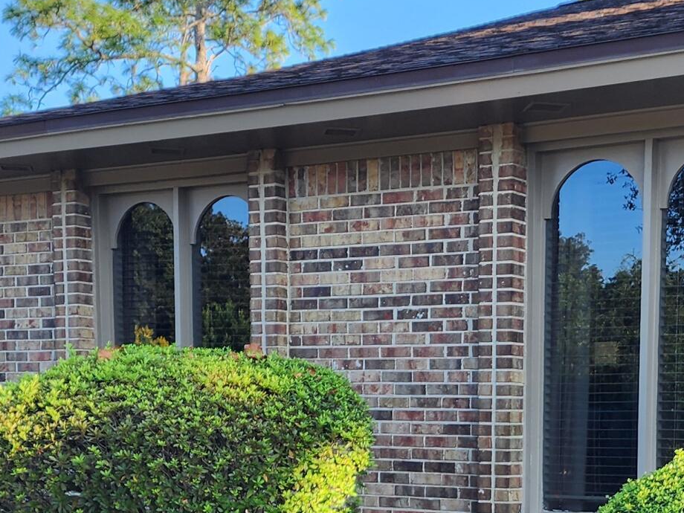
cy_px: 541
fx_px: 1482
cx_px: 497
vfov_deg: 19.0
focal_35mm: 75
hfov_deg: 25.7
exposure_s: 1/192
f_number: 1.8
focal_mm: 6.4
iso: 12
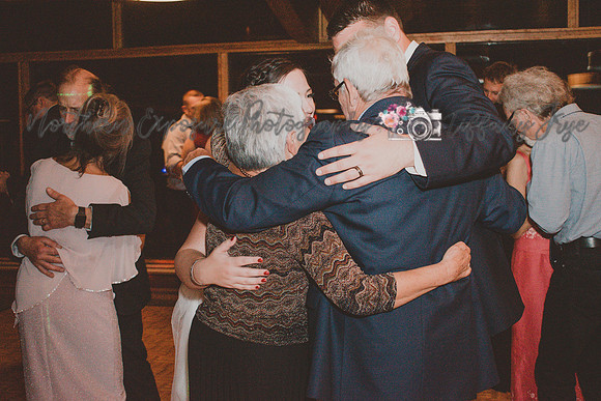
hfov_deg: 38.9
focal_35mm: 51
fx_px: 852
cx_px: 300
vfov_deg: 26.5
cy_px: 200
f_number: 4.5
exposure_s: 1/60
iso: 6400
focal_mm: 34
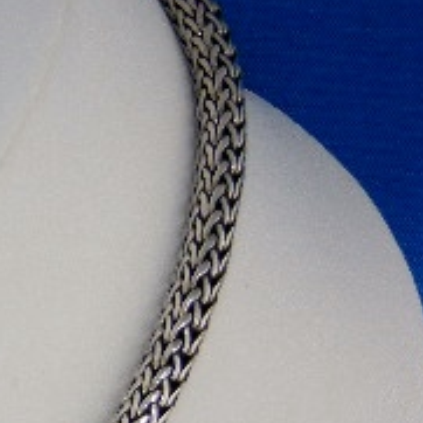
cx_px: -273
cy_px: 346
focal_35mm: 106
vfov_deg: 16.3
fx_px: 1465
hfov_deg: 14.8
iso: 160
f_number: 3.6
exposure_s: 1/60
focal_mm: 6.2
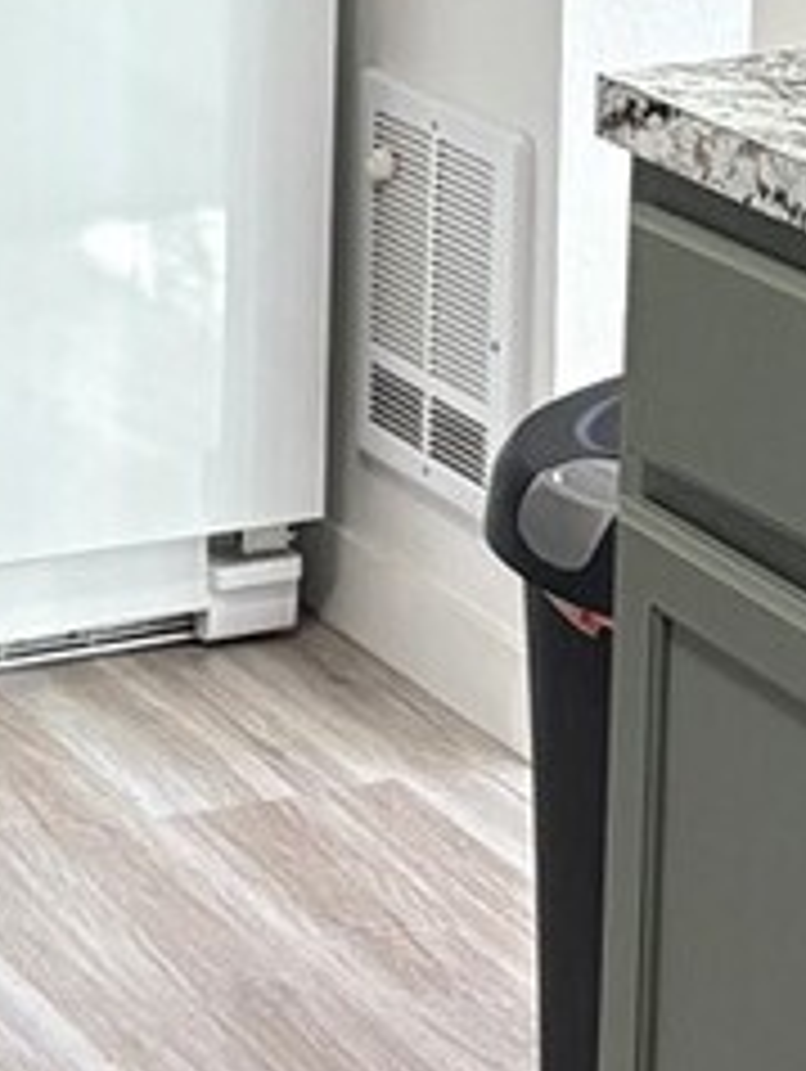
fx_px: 4865
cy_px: -135
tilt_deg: -12.4
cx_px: -257
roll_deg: +0.0
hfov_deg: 9.3
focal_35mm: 157
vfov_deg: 12.3
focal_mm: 5.96
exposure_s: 1/120
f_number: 1.6
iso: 200
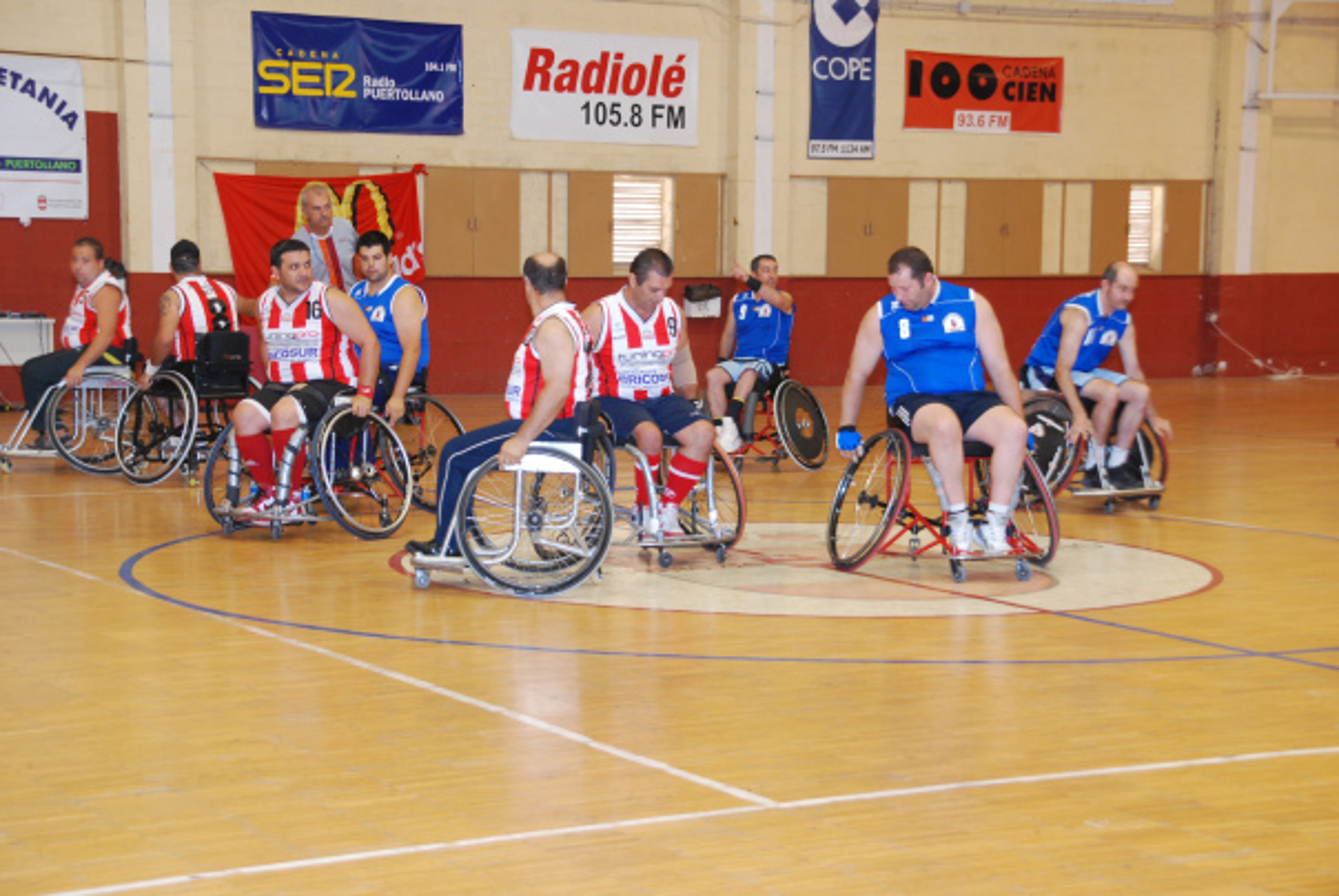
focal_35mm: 75
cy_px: 448
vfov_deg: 18.2
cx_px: 670
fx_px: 2792
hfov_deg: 27.0
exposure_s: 1/60
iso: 720
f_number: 5
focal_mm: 50
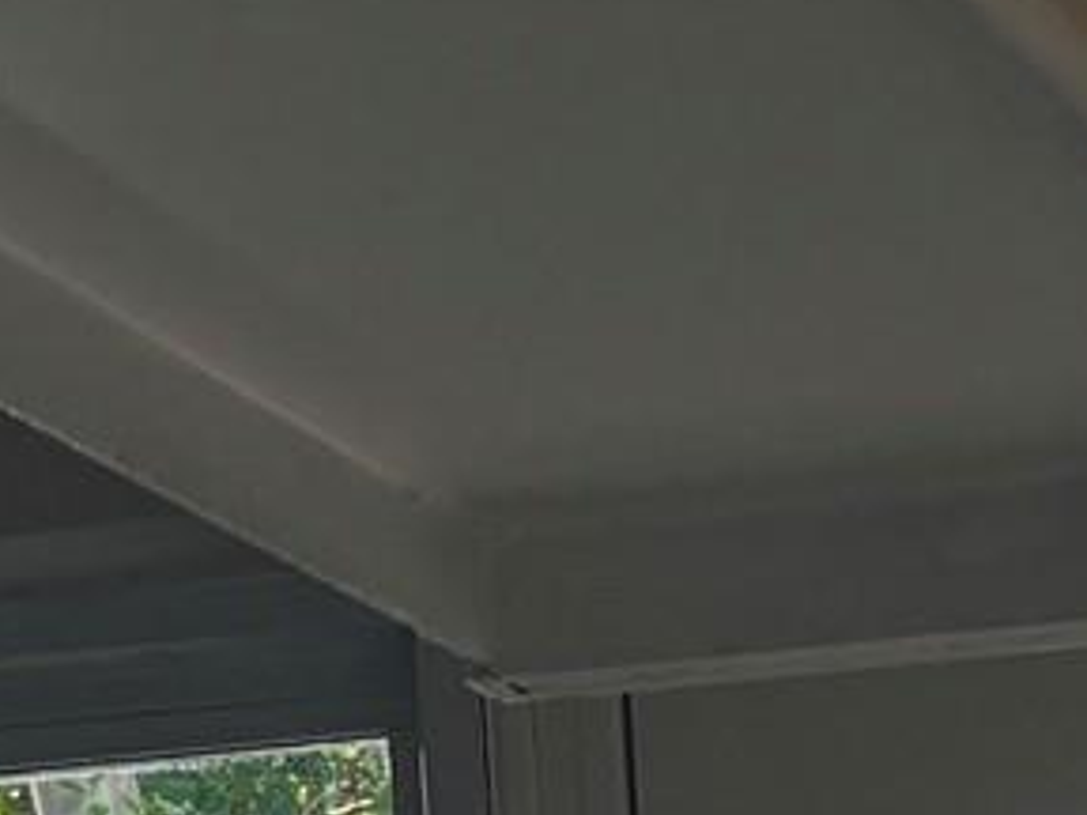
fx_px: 5809
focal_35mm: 185
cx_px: 1800
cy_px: 2751
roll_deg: +2.7
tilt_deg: -6.2
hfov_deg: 10.2
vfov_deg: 6.9
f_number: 1.6
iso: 64
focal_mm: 5.96
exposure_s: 1/120
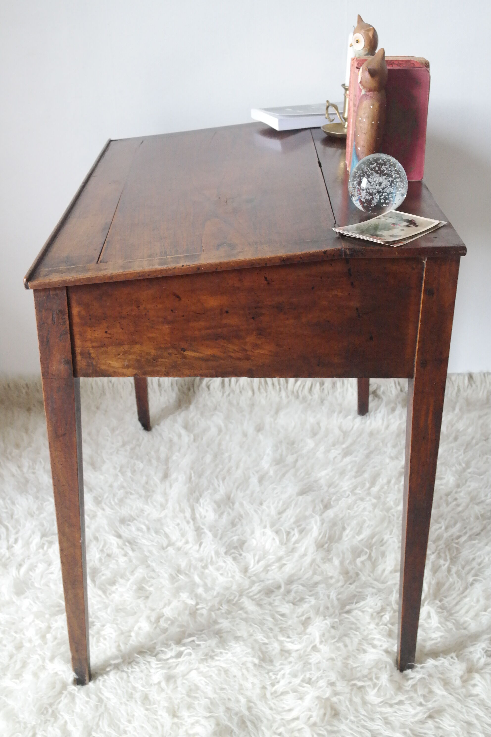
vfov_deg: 42.7
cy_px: 368
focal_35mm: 46
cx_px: 246
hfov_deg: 29.2
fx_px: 941
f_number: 5.6
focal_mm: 30
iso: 3200
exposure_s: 1/30
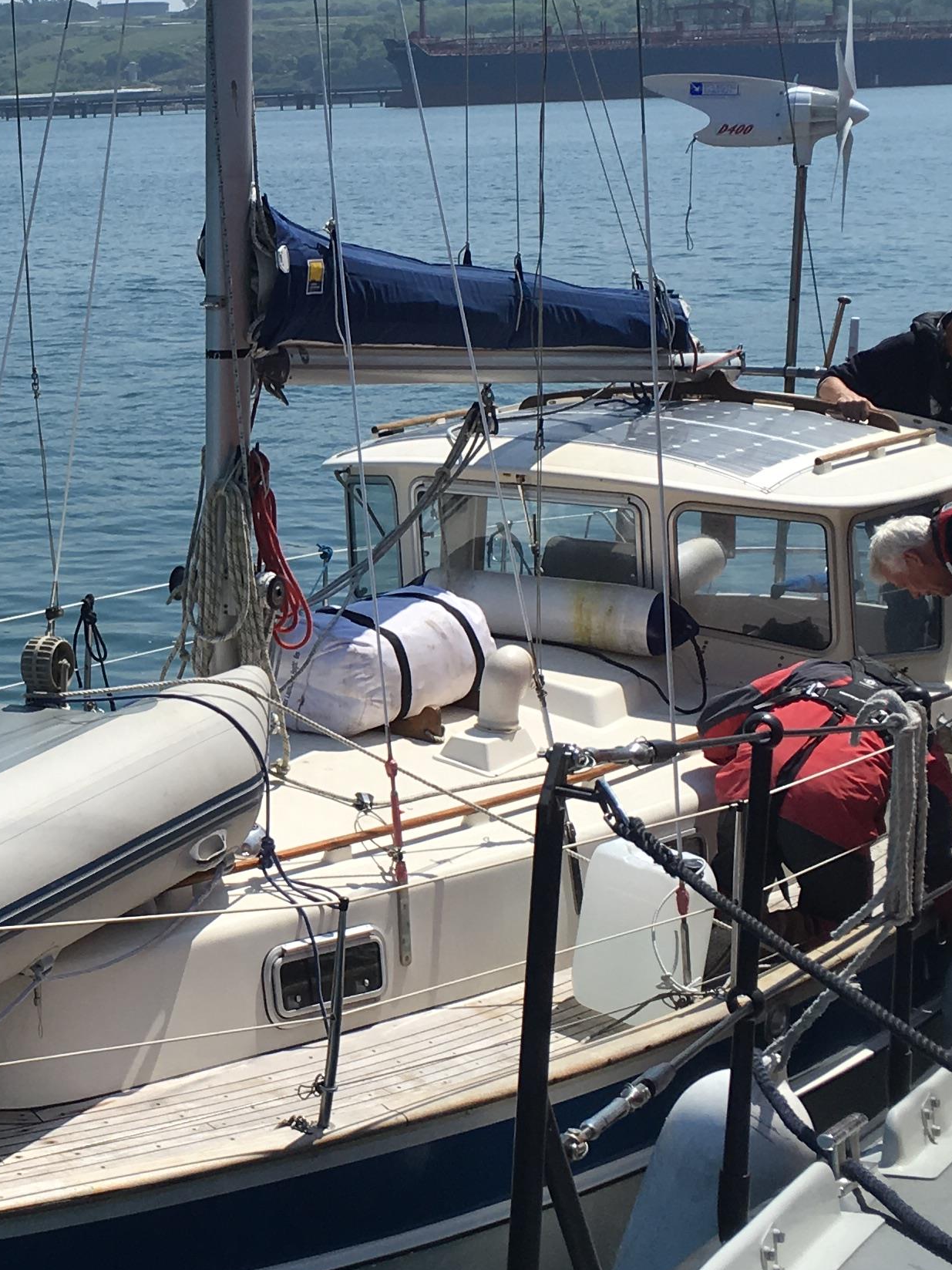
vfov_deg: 27.4
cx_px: 12
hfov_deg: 20.1
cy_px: 537
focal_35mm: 71
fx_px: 2604
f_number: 2.2
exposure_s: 1/2198
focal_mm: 4.15
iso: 25
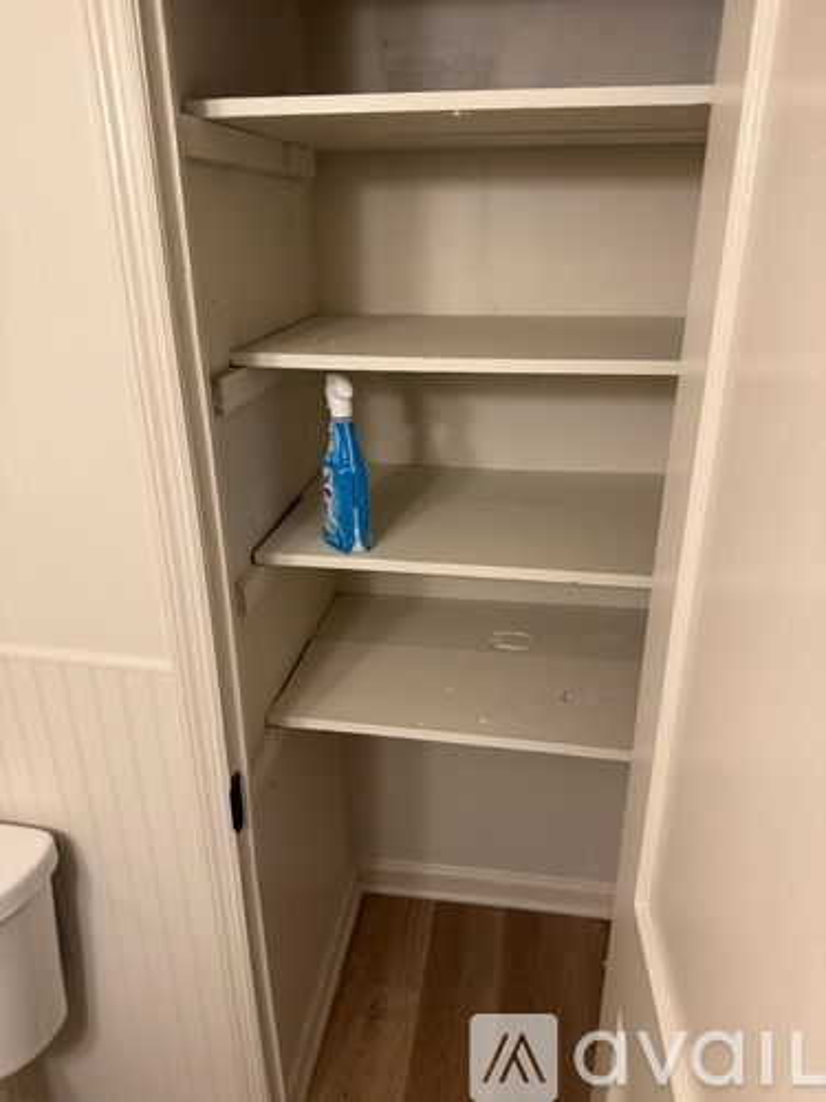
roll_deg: +2.5
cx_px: 413
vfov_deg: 71.6
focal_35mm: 24
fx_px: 764
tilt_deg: -20.2
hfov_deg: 56.8
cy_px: 551
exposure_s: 1/60
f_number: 1.78
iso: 160
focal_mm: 6.76
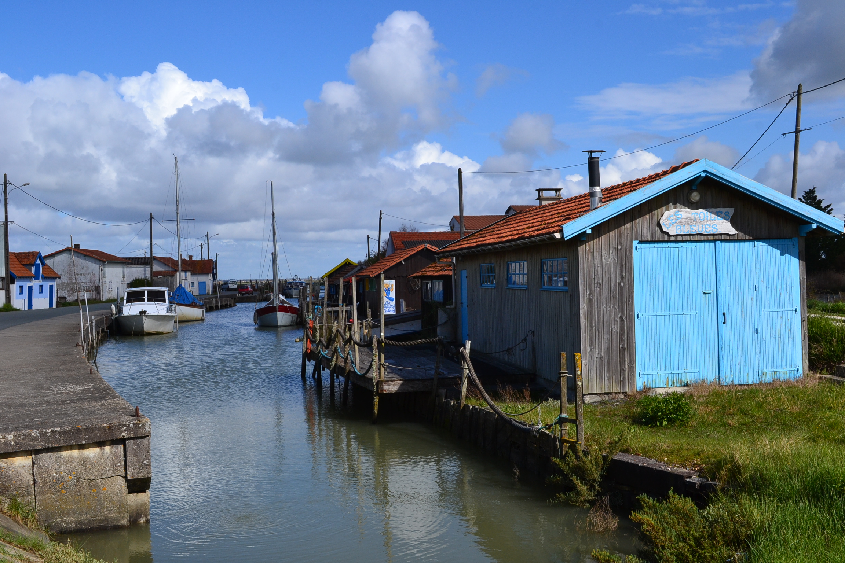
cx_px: 422
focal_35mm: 44
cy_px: 282
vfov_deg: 30.8
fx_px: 1021
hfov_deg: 45.0
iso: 400
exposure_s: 1/500
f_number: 11
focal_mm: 29
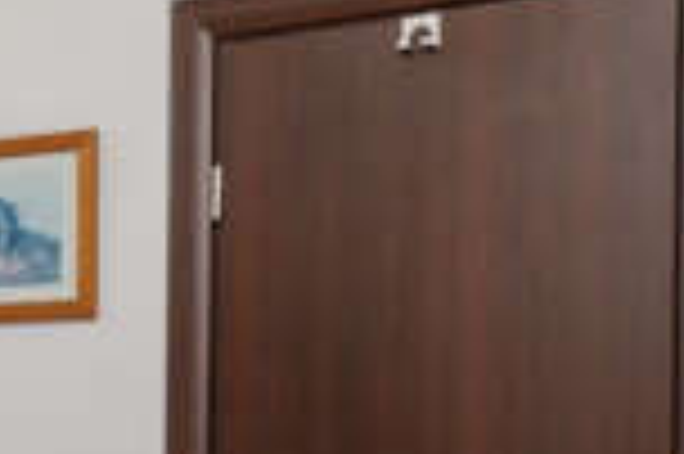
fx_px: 1870
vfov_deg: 13.5
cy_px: 551
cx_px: -270
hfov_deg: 18.8
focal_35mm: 99
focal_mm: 13
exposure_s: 1/160
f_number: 7.1
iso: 160
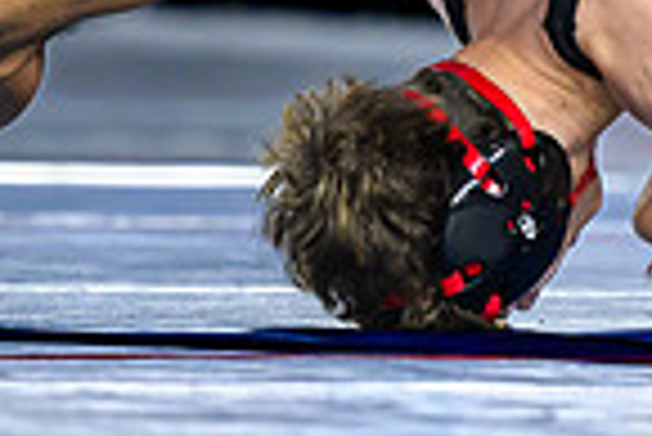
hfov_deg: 2.9
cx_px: 691
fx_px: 12763
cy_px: -20
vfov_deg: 2.0
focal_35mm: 704
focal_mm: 150
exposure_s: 1/800
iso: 2000
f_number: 2.8
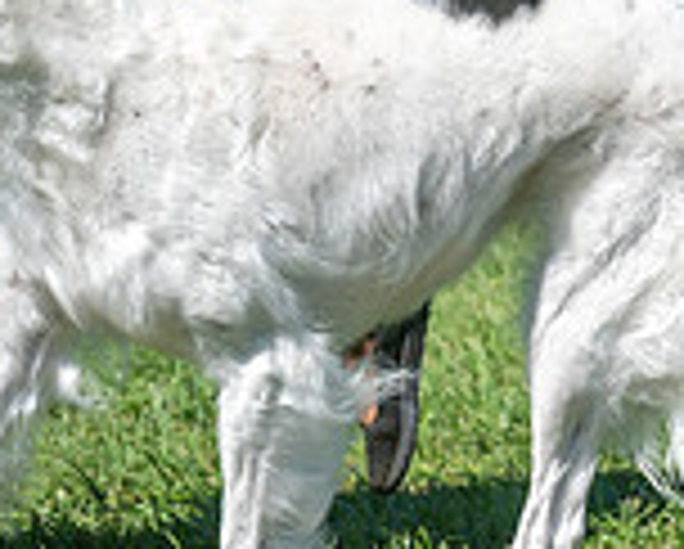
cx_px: 340
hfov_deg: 3.5
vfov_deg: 2.8
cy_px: -266
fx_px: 11311
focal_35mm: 558
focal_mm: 134
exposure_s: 1/1000
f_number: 4
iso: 80
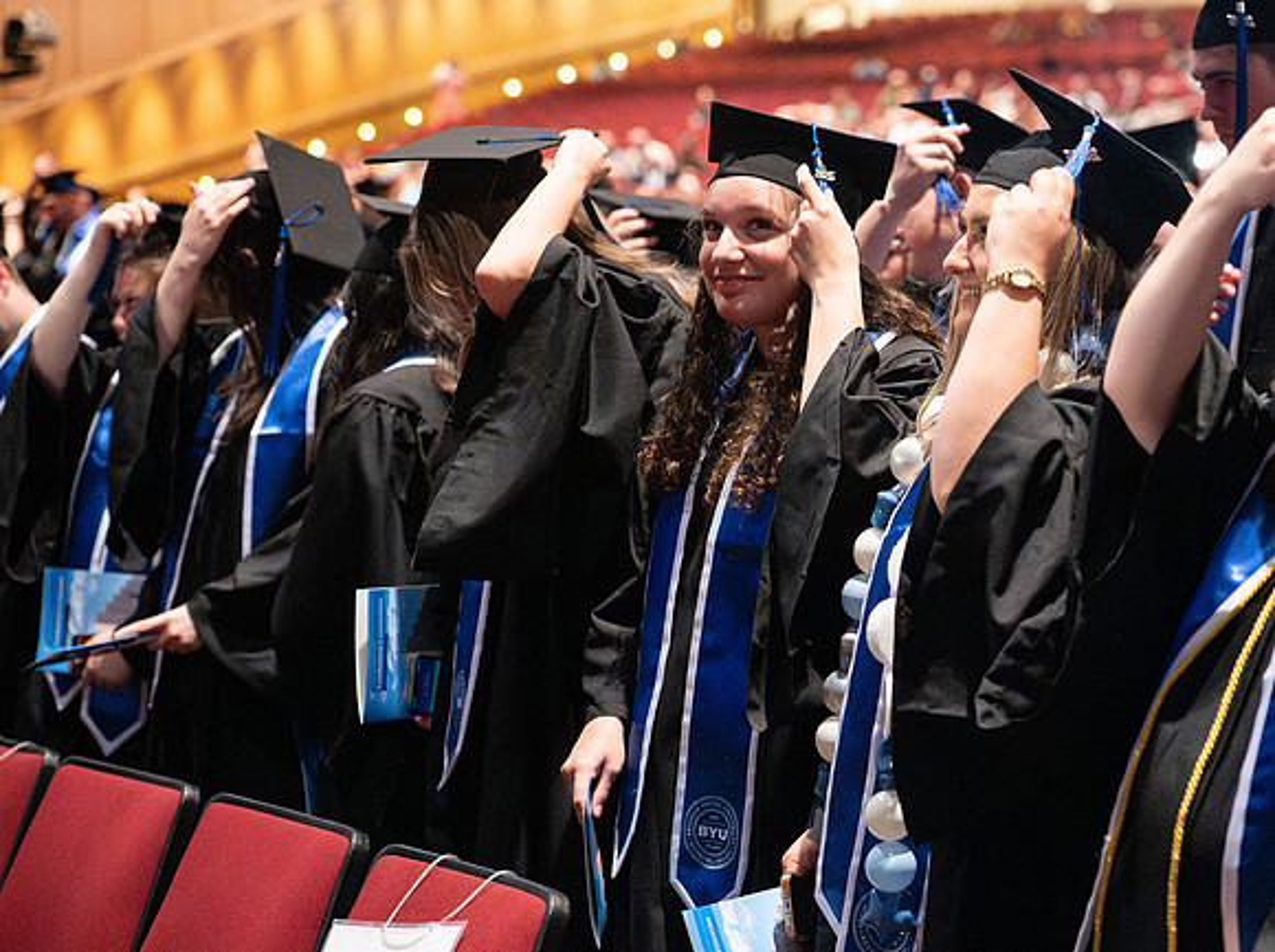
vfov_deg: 16.4
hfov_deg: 21.7
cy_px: 536
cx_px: 851
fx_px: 3309
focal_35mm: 90
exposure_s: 1/250
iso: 6400
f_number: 2.8
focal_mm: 70
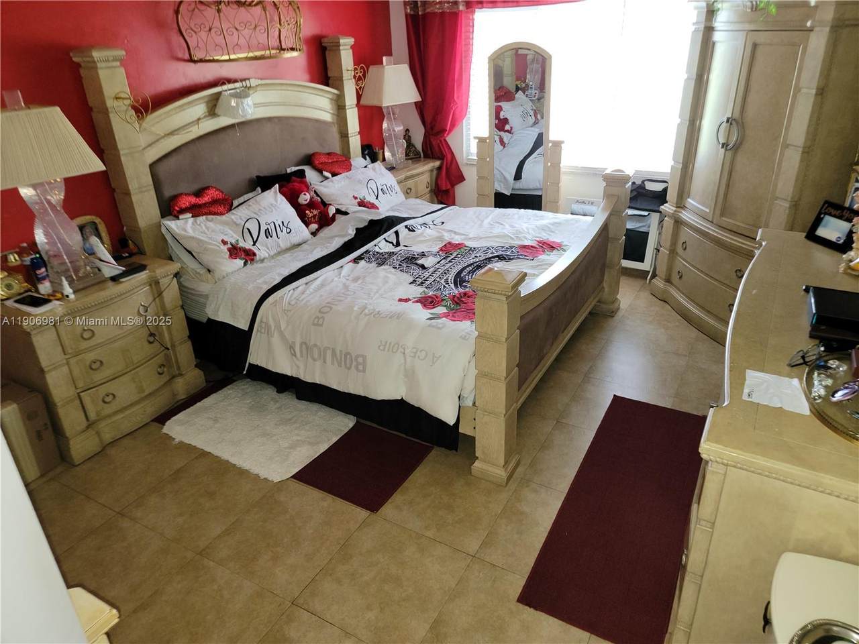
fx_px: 596
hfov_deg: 71.6
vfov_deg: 56.8
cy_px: 322
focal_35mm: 24
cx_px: 430
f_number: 1.8
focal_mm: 6.7
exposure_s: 1/20
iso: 125
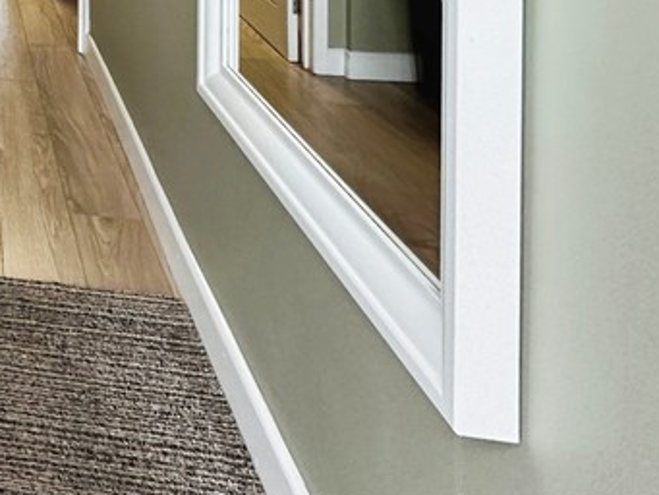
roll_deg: -0.9
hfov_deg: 33.6
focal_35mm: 42
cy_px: -159
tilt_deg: -0.8
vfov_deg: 28.0
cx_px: -182
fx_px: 800
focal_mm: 2.22
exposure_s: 1/99
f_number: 2.2
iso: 250
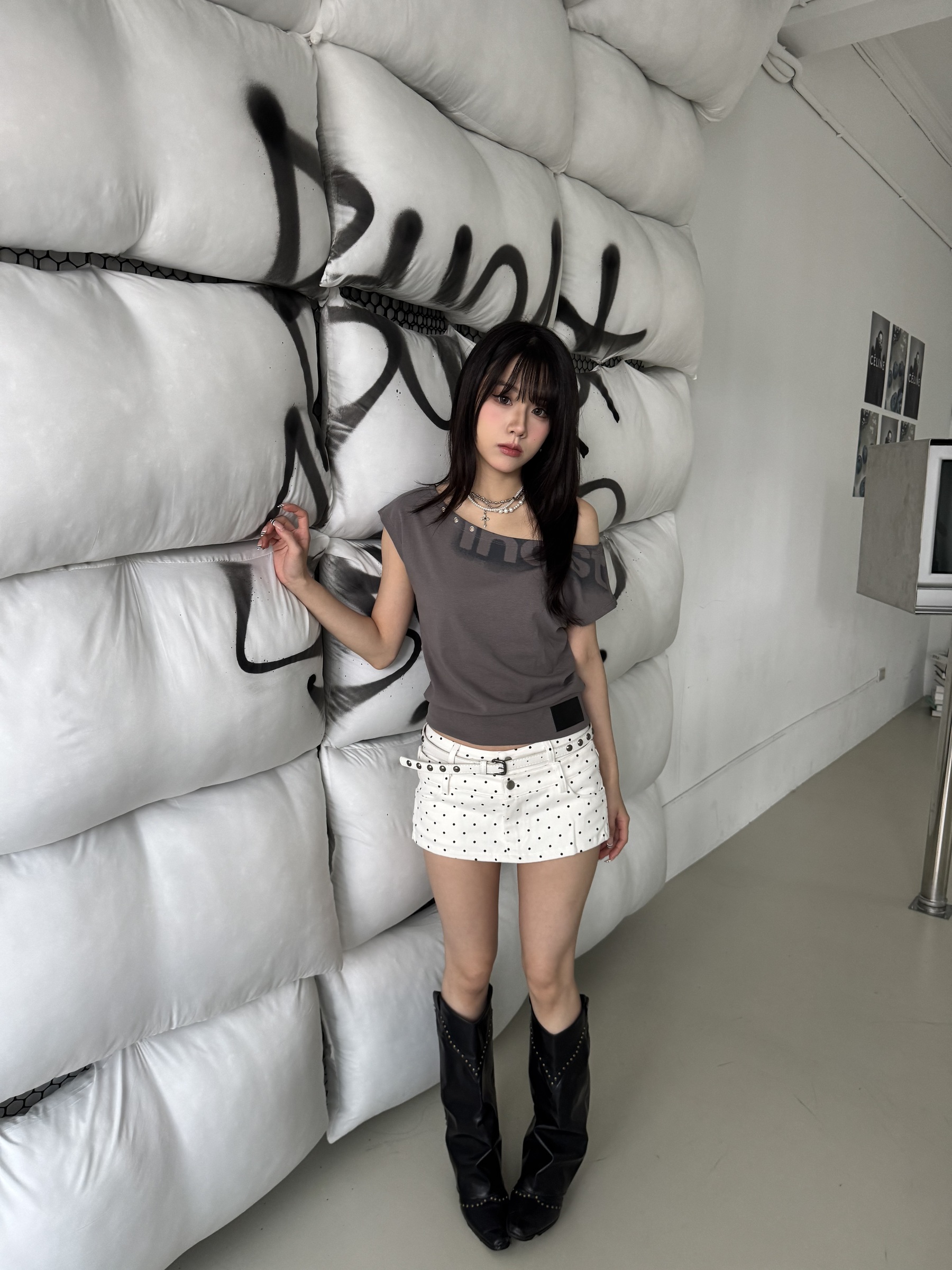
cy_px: 635
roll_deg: -4.2
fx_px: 880
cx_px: 476
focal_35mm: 24
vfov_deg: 71.6
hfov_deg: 56.8
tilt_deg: -9.5
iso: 200
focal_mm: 6.76
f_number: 1.78
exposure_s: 1/92
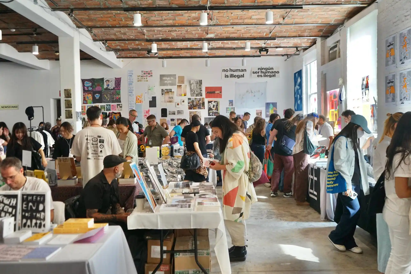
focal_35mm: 34
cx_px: 206
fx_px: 388
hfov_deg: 55.8
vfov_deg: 38.9
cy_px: 137
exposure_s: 1/160
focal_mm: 34
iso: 800
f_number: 4
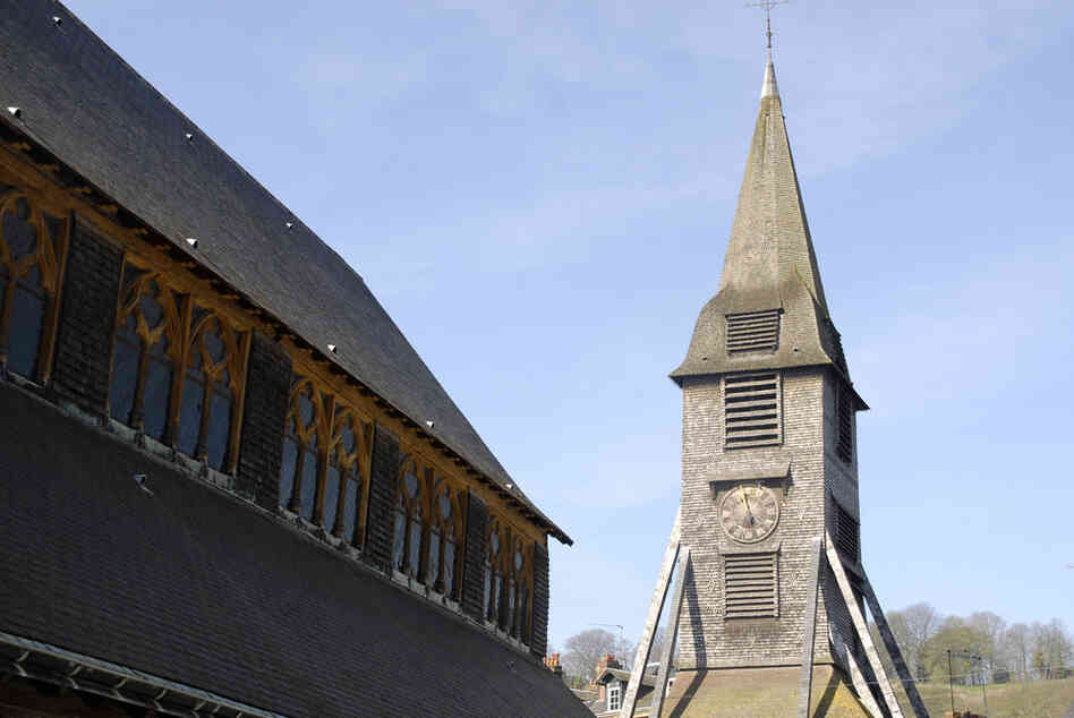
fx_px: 1792
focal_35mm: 60
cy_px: 359
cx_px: 537
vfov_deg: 22.7
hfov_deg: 33.4
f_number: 9
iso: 200
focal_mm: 40
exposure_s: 1/200
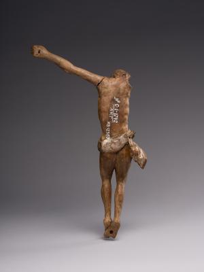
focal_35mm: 95
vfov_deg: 20.7
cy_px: 136
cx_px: 102
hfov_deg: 15.6
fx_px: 746
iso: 160
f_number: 16
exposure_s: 1/100
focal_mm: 120
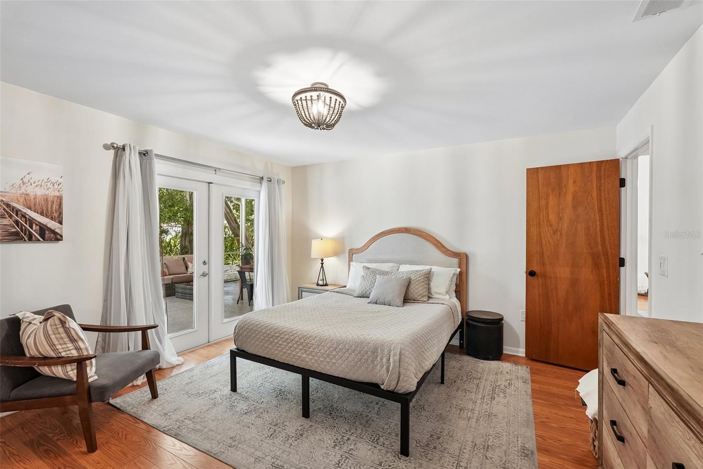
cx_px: 352
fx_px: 312
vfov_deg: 73.7
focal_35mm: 16
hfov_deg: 96.7
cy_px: 234
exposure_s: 1/10
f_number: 8
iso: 400
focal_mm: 16
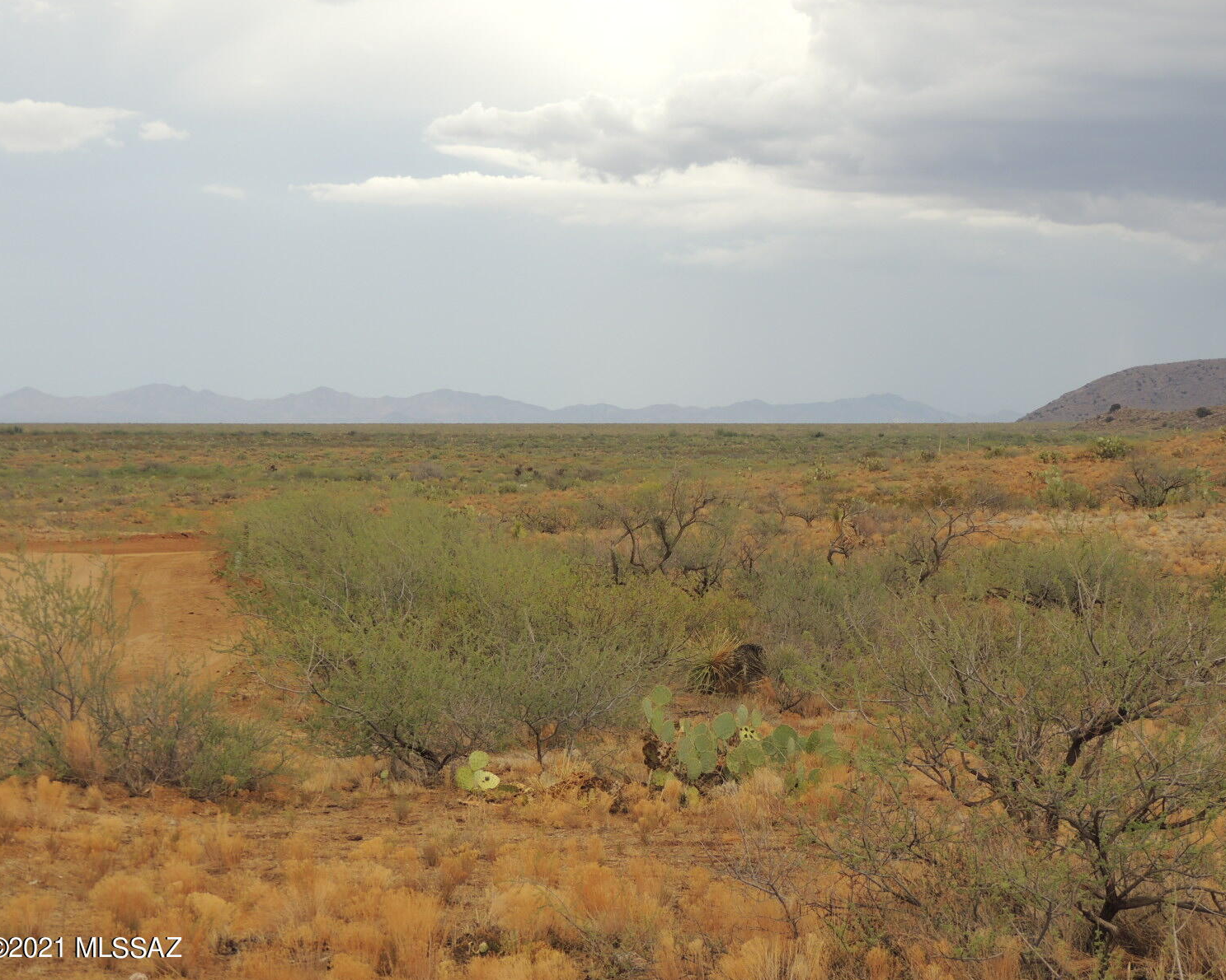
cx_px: 643
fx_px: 3810
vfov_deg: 14.7
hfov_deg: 18.3
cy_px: 490
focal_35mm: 105
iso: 100
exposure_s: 1/320
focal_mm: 17.8
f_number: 4.1
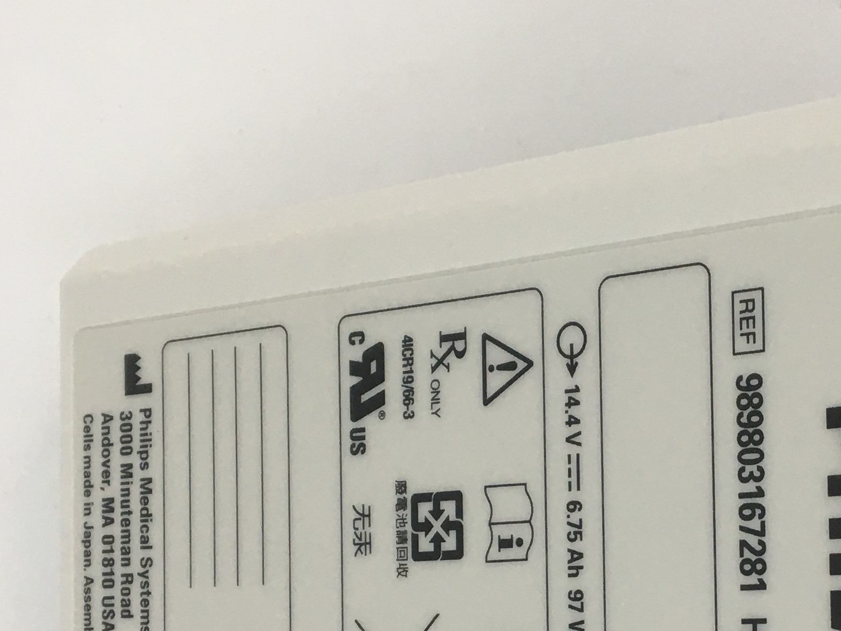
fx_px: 1822
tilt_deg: -87.3
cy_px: 554
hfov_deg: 25.7
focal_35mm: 75
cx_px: 625
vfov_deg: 19.3
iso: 32
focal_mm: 4.15
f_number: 2.2
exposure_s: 1/33
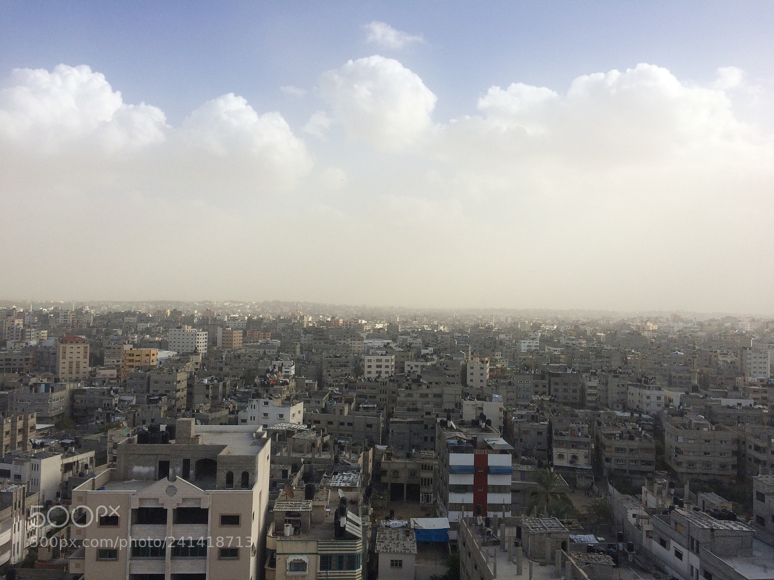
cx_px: 387
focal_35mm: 29
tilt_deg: -0.4
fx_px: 648
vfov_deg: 48.2
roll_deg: -0.5
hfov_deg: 61.7
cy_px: 290
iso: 32
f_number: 2.2
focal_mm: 4.15
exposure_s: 1/2933
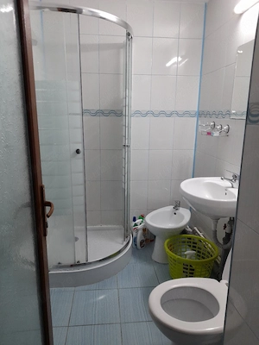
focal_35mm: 25
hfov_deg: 54.9
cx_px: 130
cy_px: 172
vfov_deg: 69.4
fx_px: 249
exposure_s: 1/50
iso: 250
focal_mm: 4.6
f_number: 2
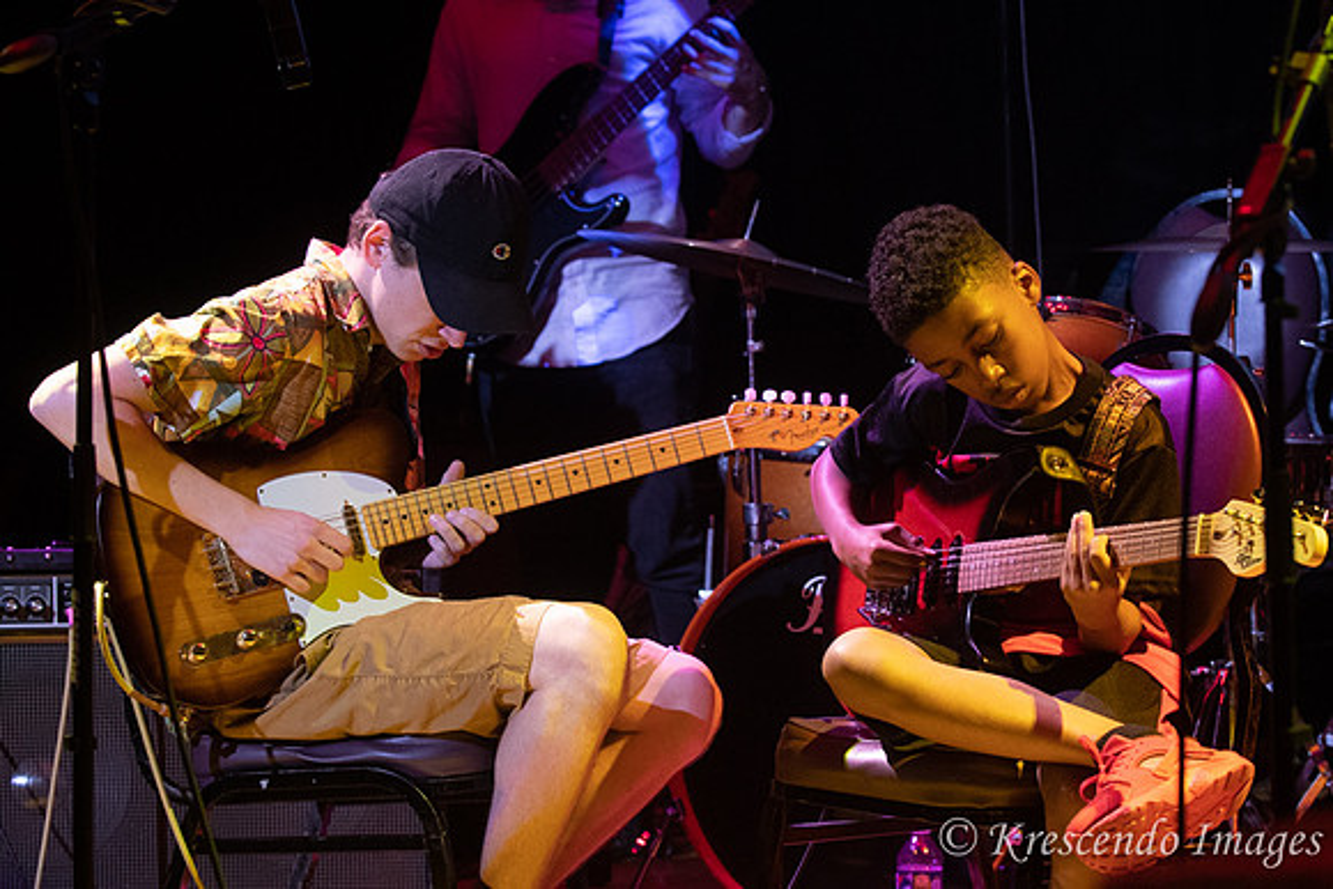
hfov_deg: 17.9
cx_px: 724
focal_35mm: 114
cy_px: 471
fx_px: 4223
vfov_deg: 12.0
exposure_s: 1/200
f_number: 4
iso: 3200
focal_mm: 70
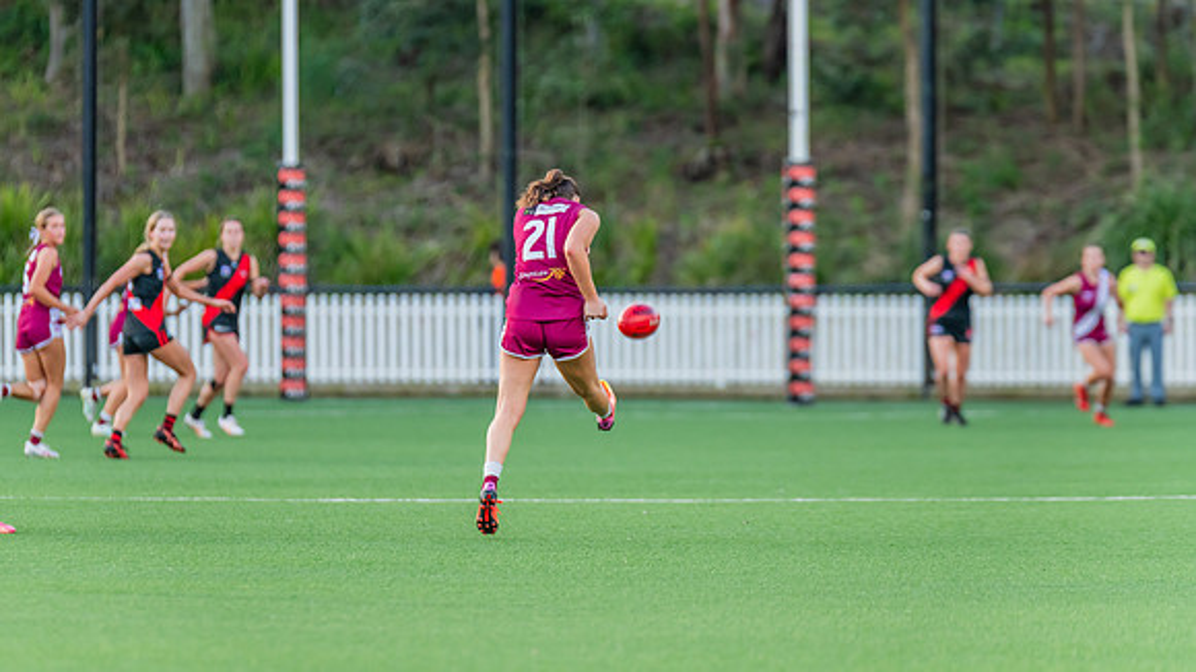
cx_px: 576
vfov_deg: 3.6
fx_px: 10688
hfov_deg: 6.4
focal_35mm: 337
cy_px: 297
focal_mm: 310
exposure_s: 1/800
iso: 1000
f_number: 4
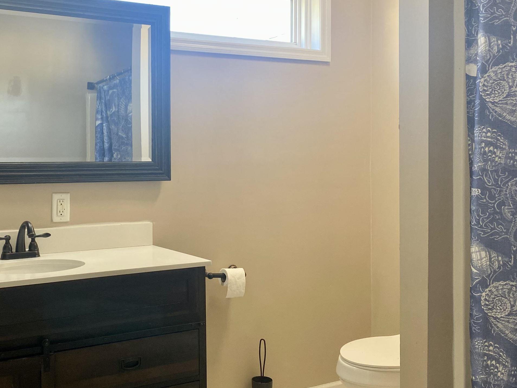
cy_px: 174
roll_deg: +0.2
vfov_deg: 34.3
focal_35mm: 42
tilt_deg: -2.1
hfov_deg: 44.1
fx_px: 627
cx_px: 169
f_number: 1.8
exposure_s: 1/120
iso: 125
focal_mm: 4.25
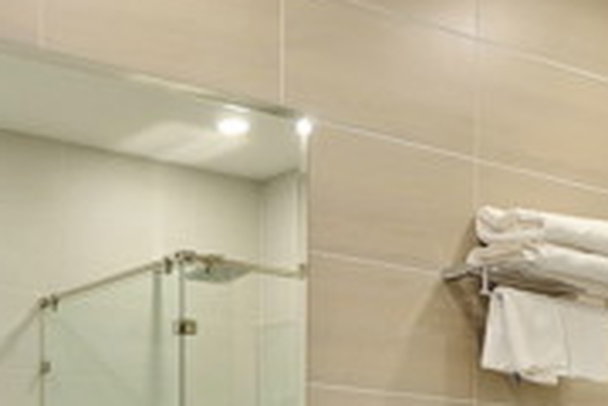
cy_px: 579
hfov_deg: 25.2
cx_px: 182
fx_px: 1351
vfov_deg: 15.9
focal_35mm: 80
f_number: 3.5
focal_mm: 16
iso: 250
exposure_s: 1/30
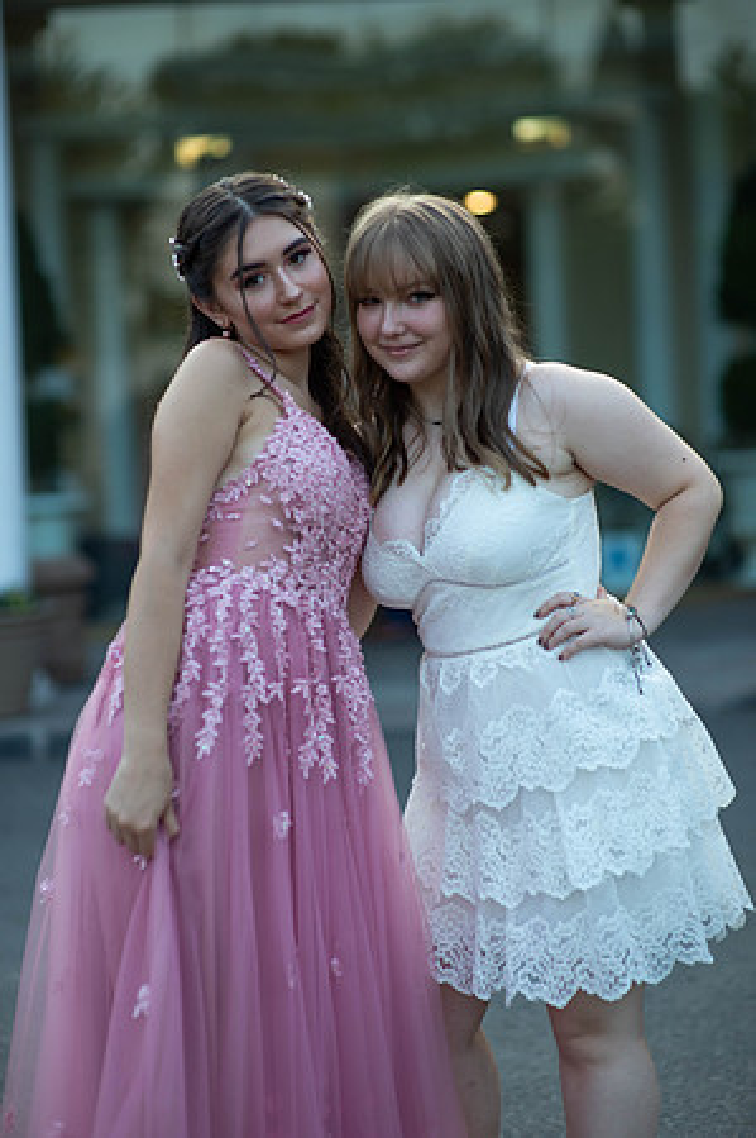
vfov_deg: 23.9
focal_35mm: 85
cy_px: 569
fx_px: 2683
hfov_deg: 16.0
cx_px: 378
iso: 250
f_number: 2
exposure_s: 1/1000
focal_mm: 85
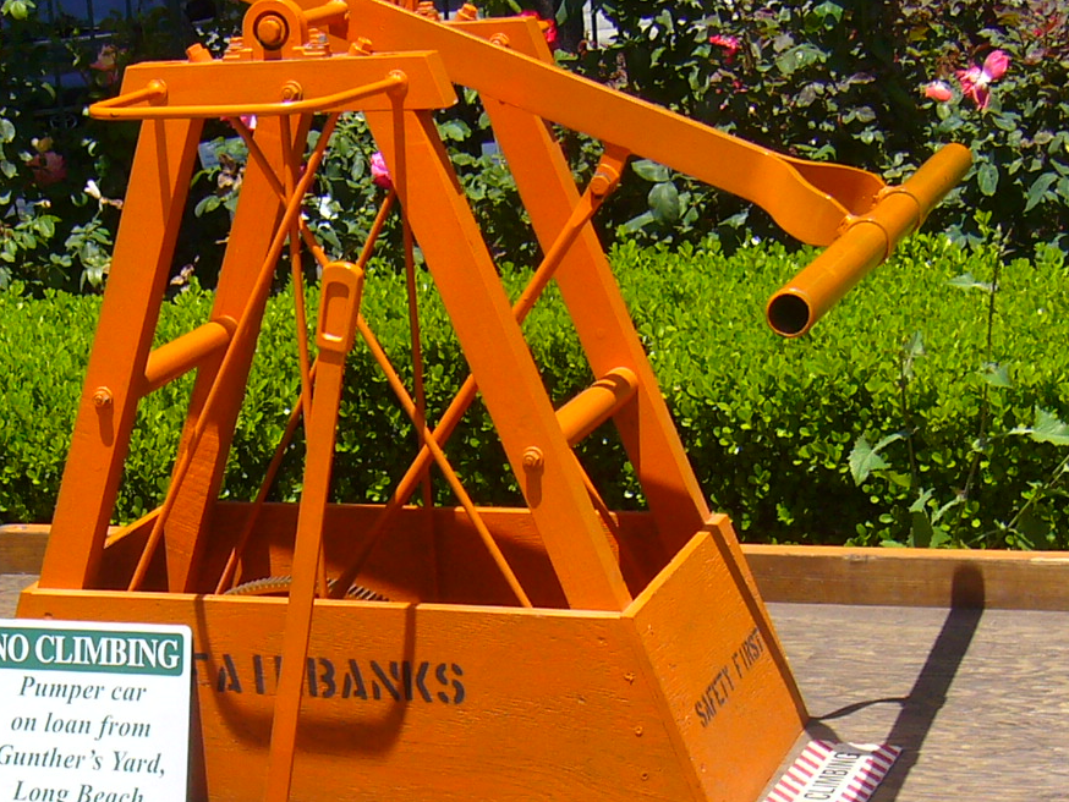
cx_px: 356
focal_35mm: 82
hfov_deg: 23.7
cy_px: 630
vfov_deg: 17.9
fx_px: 2533
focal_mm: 5.8
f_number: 5.6
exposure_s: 1/250
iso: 80
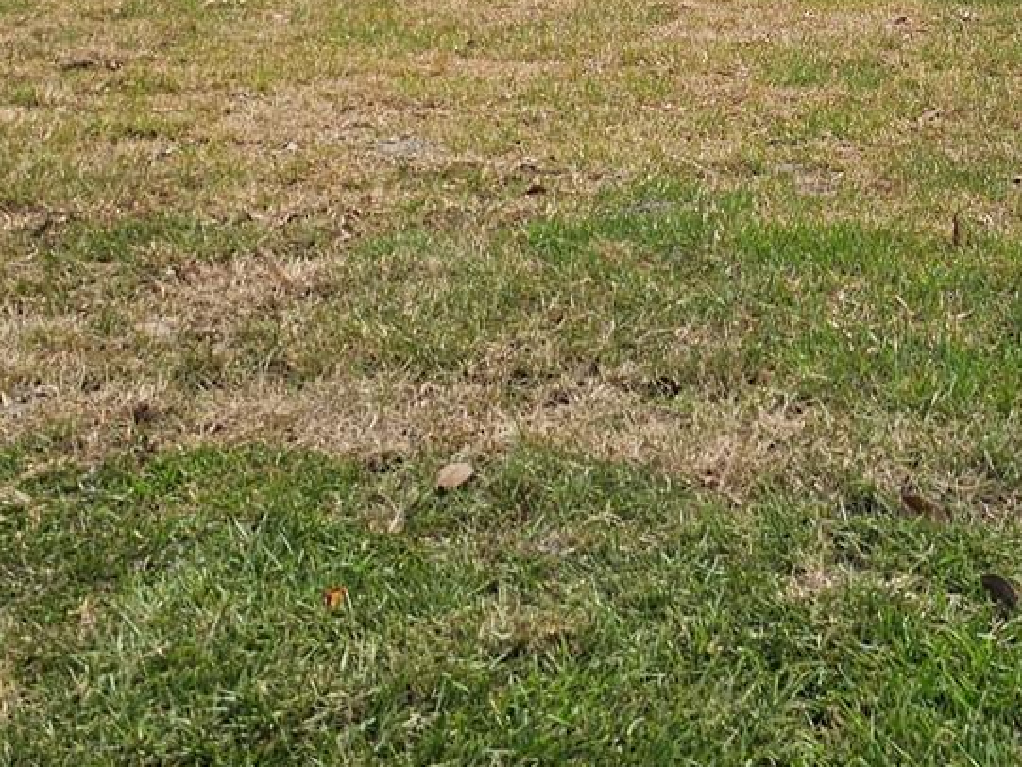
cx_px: 1013
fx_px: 2008
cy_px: -117
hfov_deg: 27.0
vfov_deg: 20.4
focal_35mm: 68
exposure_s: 1/914
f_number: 1.7
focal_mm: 6.3
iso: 10
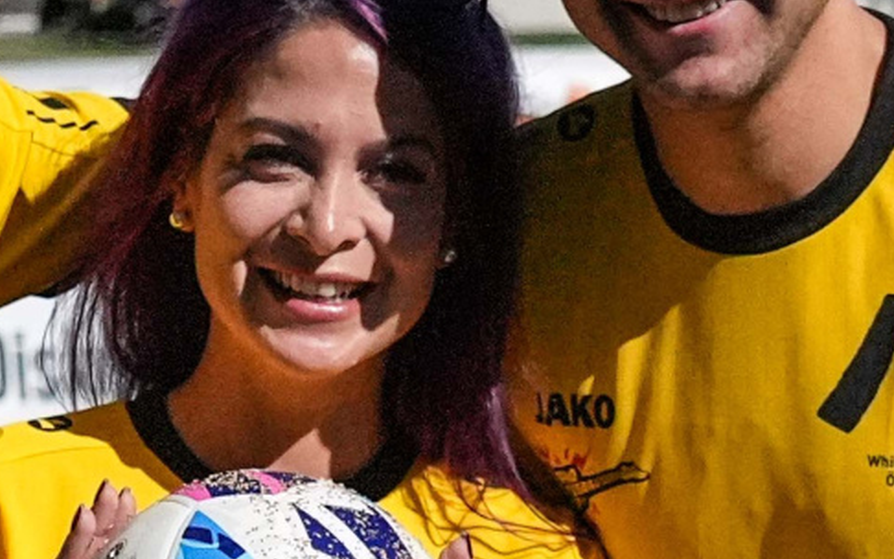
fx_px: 5508
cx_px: 271
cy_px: 427
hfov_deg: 9.3
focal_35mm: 226
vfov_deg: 5.8
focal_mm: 40
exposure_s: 1/80000
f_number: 4.5
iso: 5000
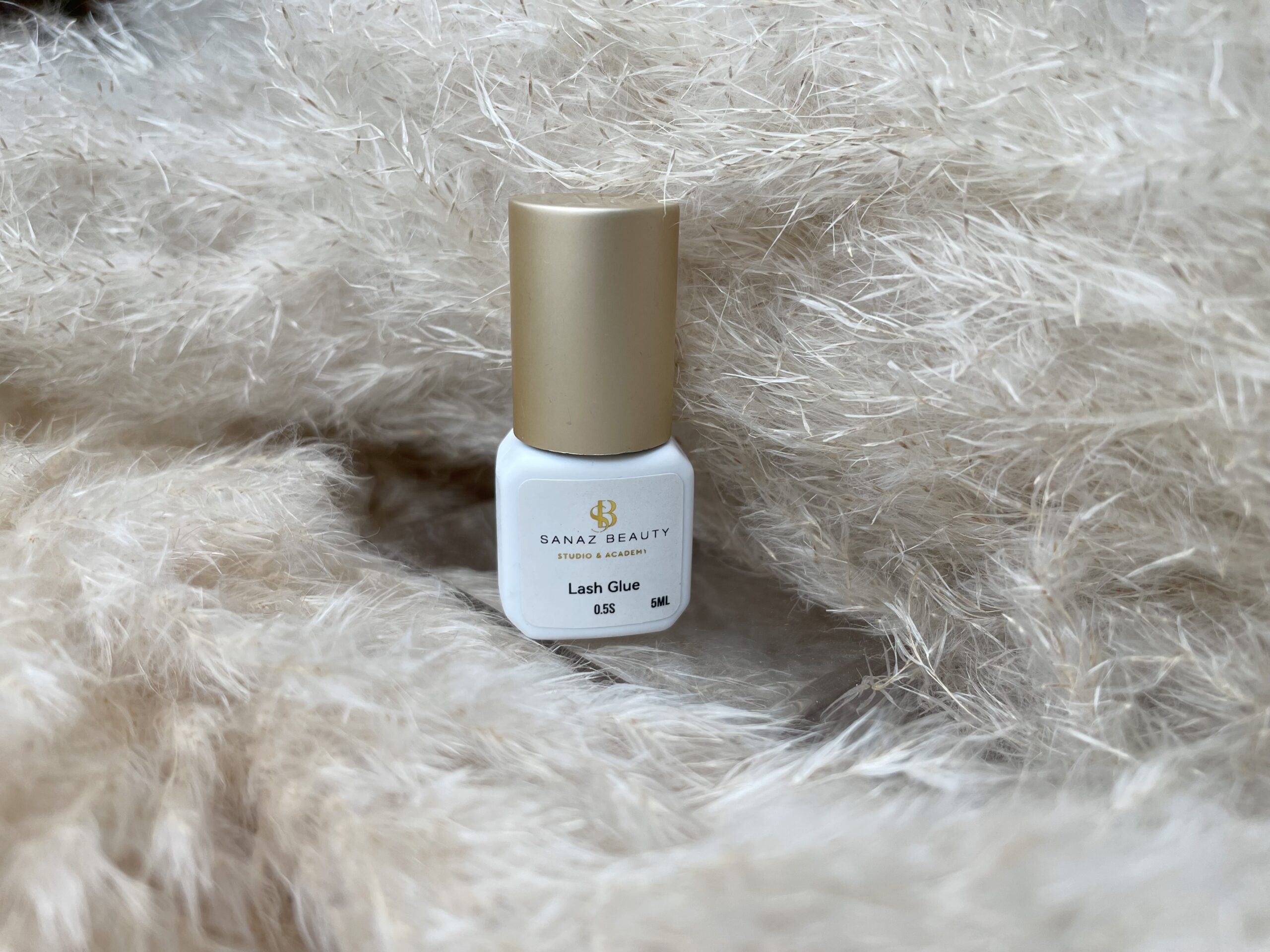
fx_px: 954
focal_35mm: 26
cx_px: 635
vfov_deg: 53.1
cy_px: 476
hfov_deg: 67.3
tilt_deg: -16.4
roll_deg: +0.8
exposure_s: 1/651
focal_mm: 4.2
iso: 50
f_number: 1.6
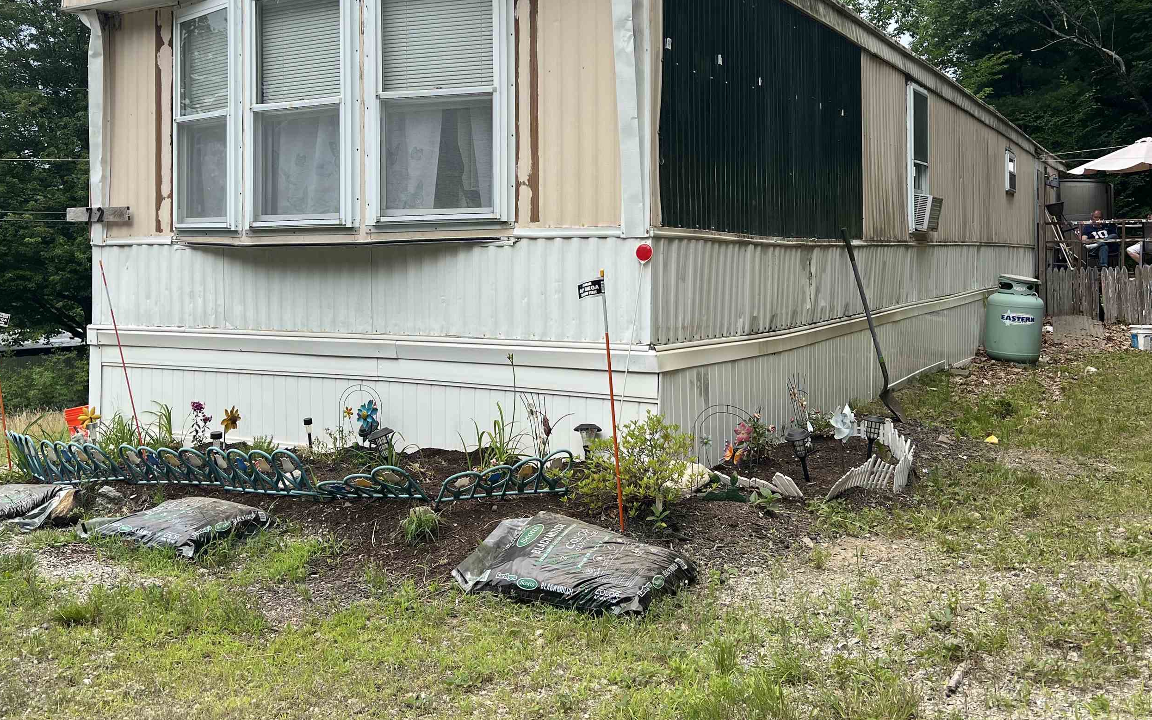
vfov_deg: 37.0
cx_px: 550
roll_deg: -0.1
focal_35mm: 34
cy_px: 258
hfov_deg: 56.7
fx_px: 1067
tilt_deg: -0.1
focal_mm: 5.7
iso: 50
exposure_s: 1/3257
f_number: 1.5
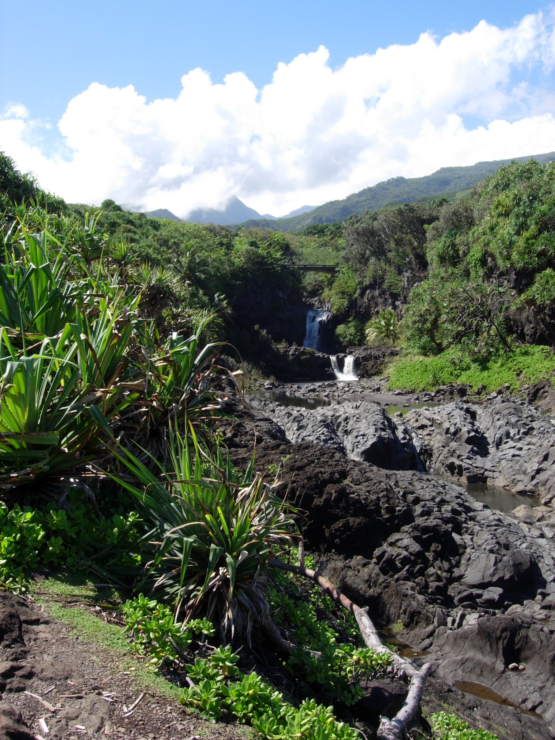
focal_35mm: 38
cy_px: 370
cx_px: 278
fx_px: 812
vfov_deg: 49.0
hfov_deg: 37.7
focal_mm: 7.8
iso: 64
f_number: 4.8
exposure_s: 1/443
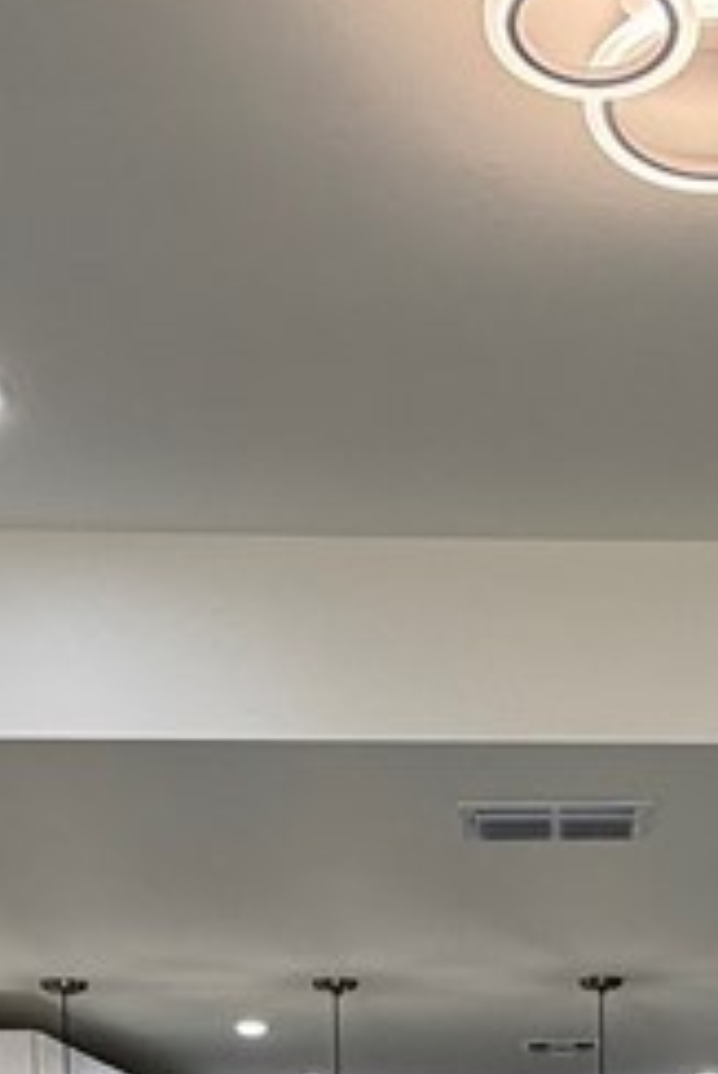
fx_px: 1822
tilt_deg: -4.8
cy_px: 1413
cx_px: 670
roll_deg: +1.3
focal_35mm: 61
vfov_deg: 27.3
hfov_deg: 21.7
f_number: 2.2
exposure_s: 1/120
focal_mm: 2.22
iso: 80
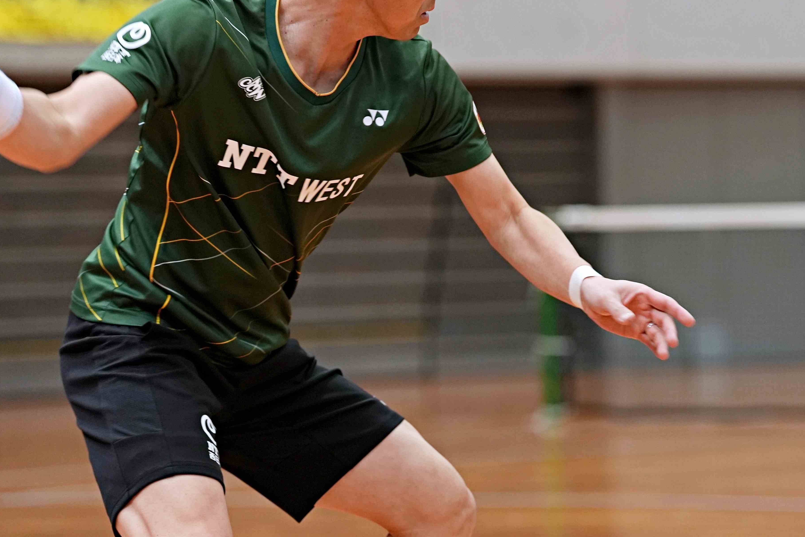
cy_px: 102
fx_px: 4606
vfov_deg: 6.7
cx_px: 557
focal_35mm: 206
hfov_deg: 10.0
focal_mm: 124
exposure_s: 1/250
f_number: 3.2
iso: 1250
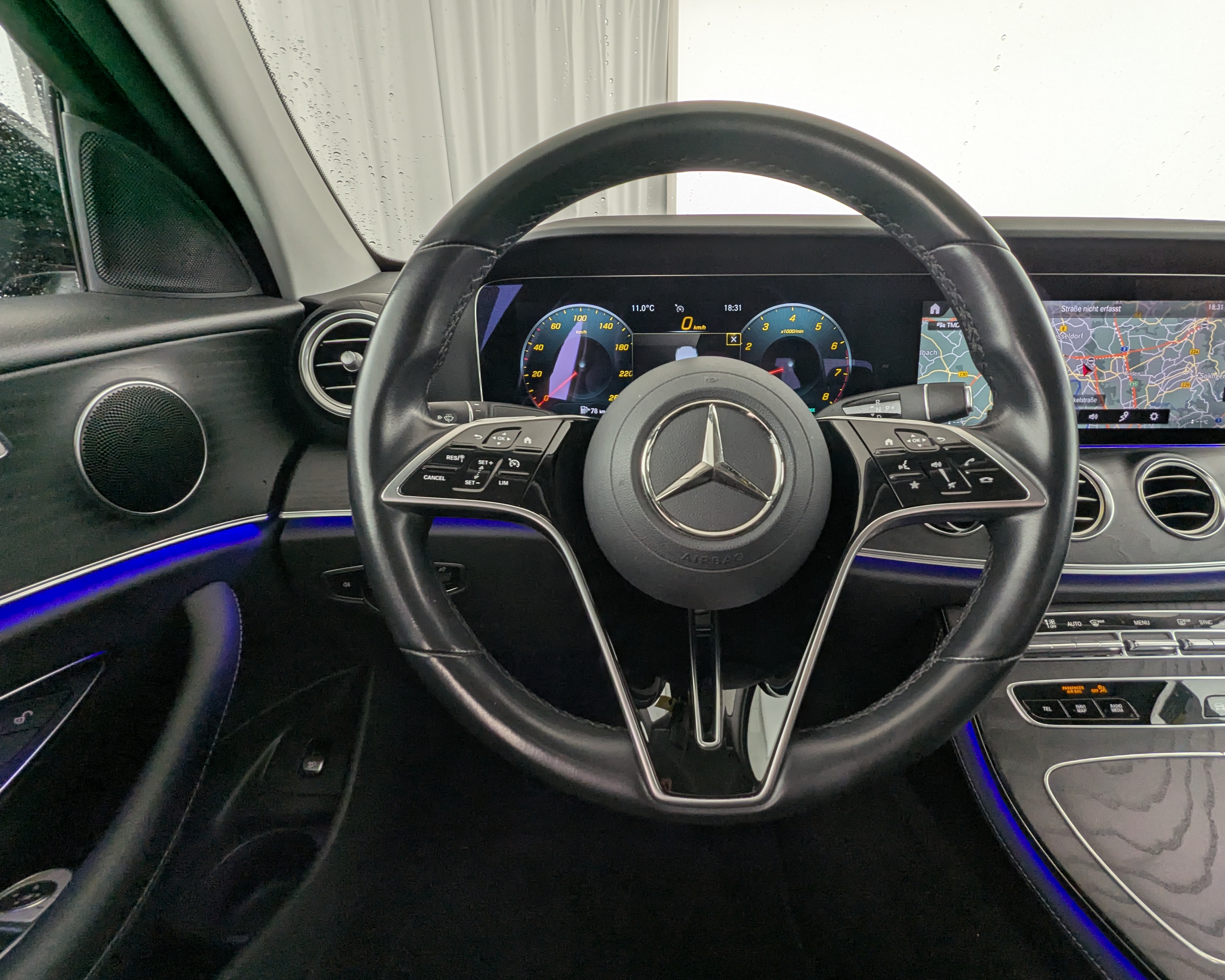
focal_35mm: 17
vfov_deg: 77.0
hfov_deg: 89.5
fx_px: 616
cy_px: 497
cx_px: 656
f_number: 2.2
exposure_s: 1/77.7
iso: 69
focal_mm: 2.35
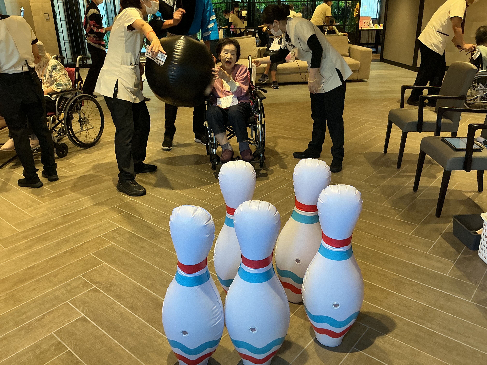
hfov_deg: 61.7
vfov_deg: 48.2
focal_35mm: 29
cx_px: 244
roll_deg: +1.0
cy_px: 182
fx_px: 408
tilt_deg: -22.3
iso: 80
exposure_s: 1/50
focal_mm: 3
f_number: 1.8
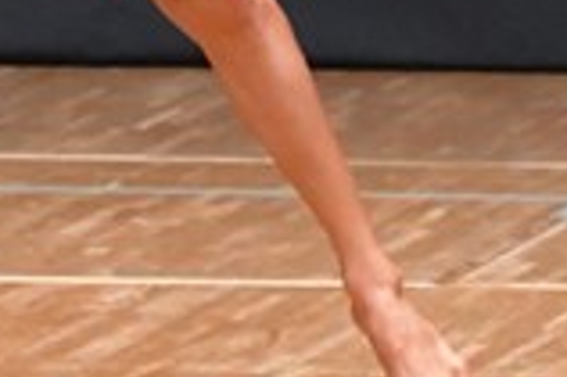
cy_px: -334
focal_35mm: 1327
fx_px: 20878
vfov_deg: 1.0
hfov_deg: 1.6
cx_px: 332
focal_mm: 180
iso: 8000
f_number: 5.6
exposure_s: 1/400
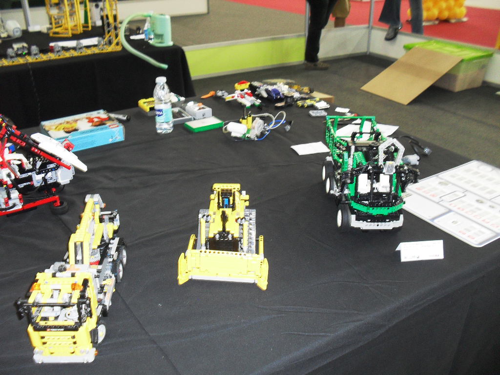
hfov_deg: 52.6
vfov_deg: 40.7
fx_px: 506
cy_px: 188
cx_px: 250
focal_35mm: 35
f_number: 3.2
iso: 200
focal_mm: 6.3
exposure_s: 1/45
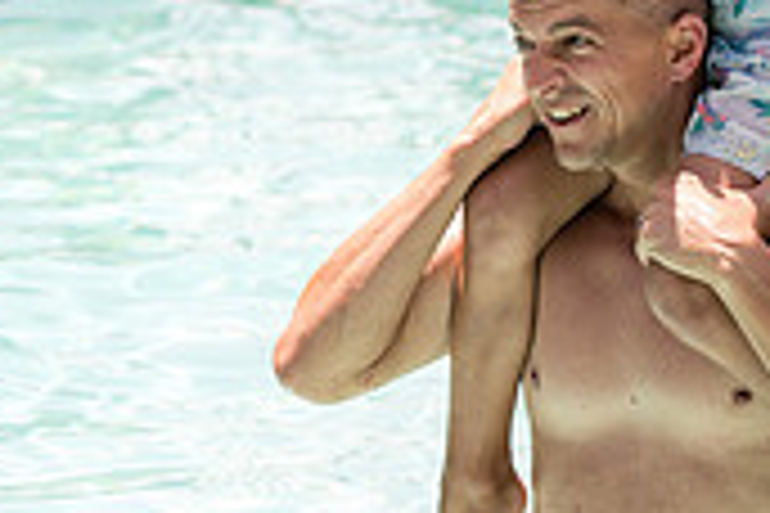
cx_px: -131
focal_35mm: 289
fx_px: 6181
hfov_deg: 7.1
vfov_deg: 4.7
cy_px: -16
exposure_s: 1/1250
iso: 200
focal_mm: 85
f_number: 3.5
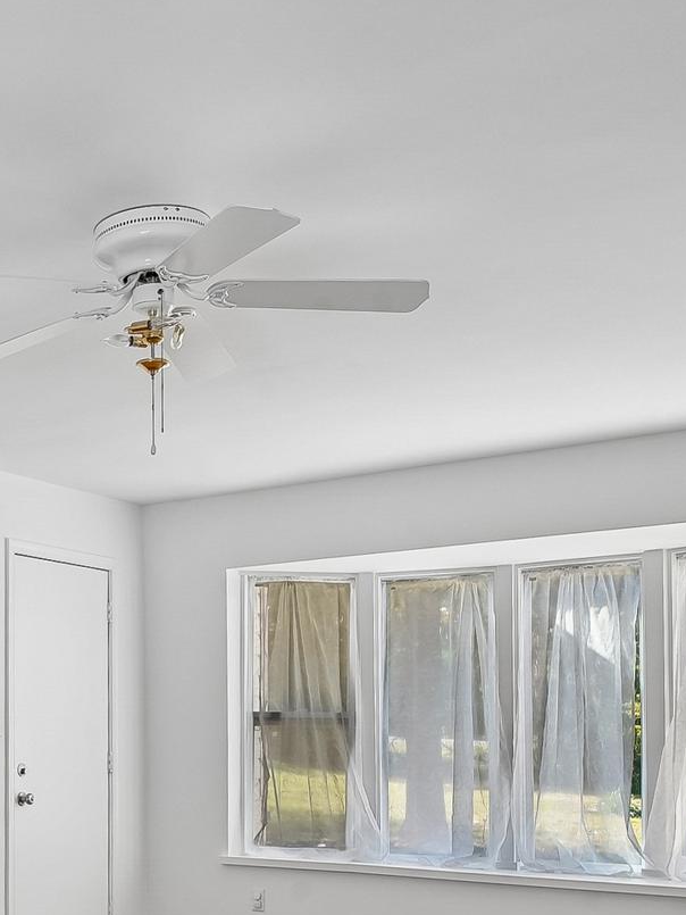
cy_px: 767
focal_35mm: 44
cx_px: -82
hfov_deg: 29.4
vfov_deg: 40.7
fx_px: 1162
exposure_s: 1/8
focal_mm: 18
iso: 100
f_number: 8
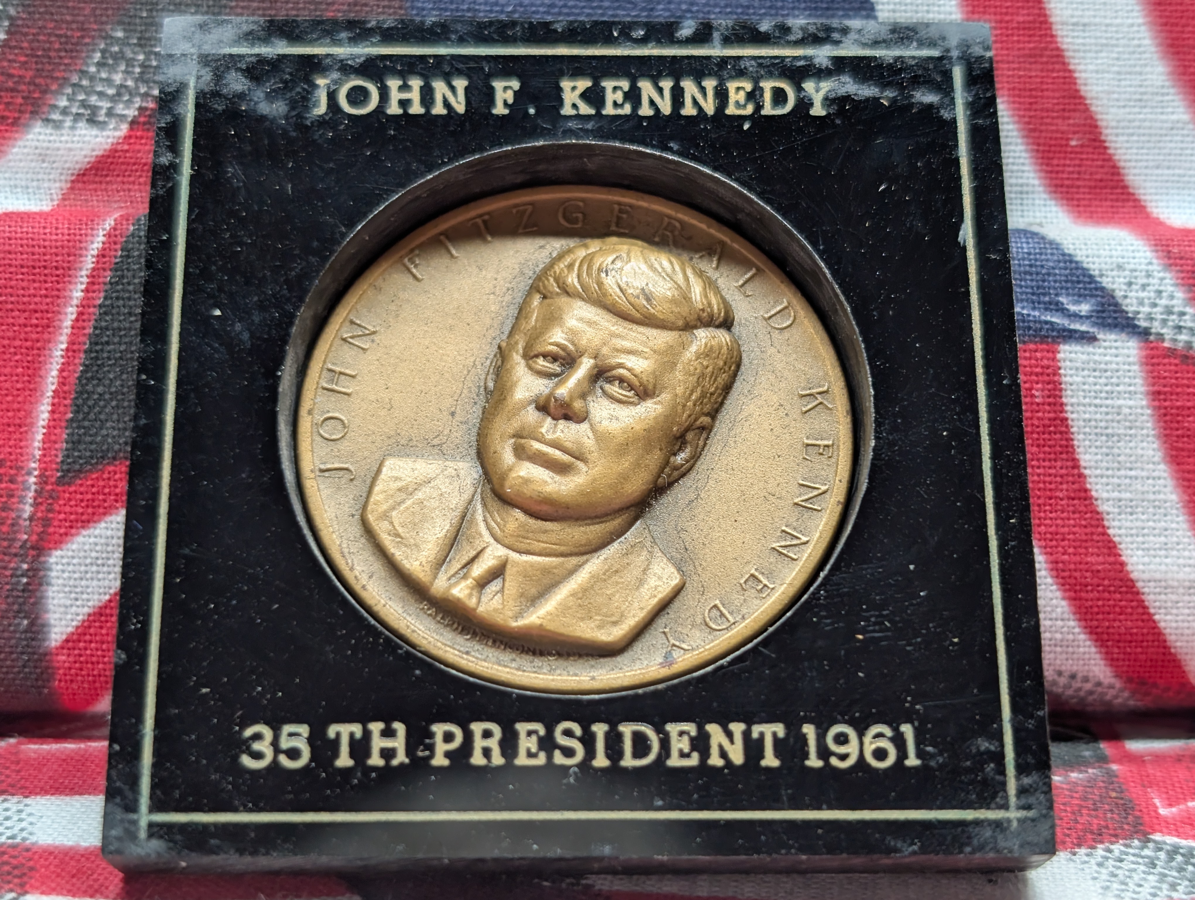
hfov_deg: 38.9
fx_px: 1694
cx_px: 598
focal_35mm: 49
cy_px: 450
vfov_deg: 29.7
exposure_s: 1/102
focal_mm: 6.9
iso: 138
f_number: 1.68
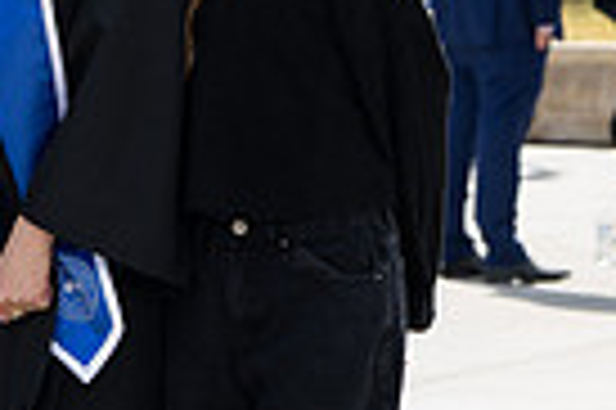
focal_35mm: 409
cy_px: 108
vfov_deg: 3.4
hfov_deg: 5.0
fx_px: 6990
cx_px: -140
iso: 125
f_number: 5
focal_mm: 76
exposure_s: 1/320
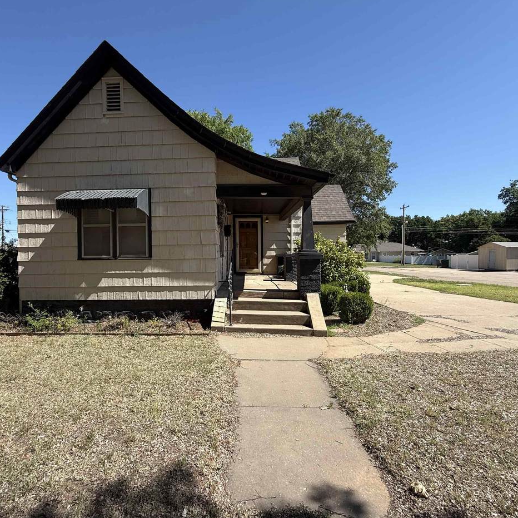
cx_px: 238
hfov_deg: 83.8
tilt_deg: +0.0
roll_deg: +0.9
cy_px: 260
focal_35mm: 17
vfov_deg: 84.0
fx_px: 288
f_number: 2.2
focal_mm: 2.22
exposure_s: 1/1259
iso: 50
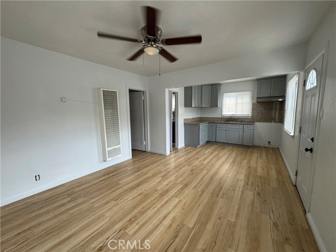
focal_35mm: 14
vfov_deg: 85.7
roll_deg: +1.3
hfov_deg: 102.1
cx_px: 168
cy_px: 126
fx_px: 136
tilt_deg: -7.9
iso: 160
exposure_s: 1/120
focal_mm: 2.22
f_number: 2.2
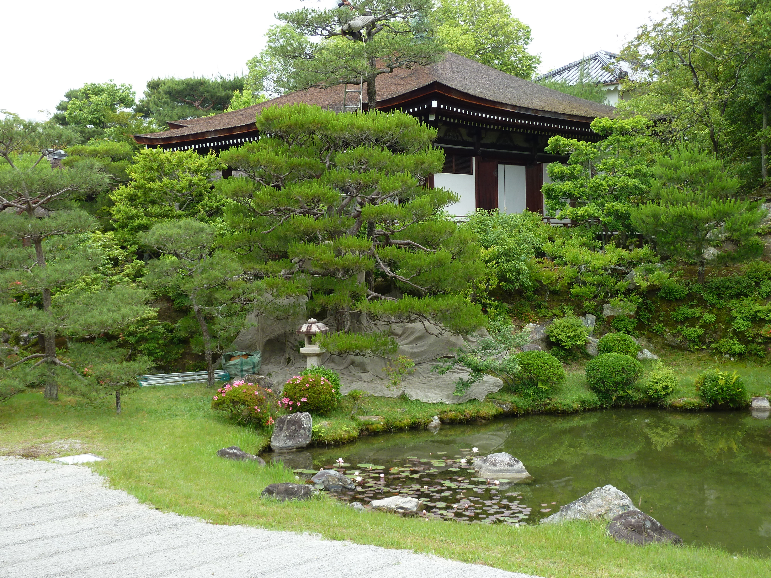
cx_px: 386
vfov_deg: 30.3
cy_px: 289
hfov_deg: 39.7
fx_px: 1069
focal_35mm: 48
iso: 80
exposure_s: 1/80
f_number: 3.8
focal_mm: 7.9
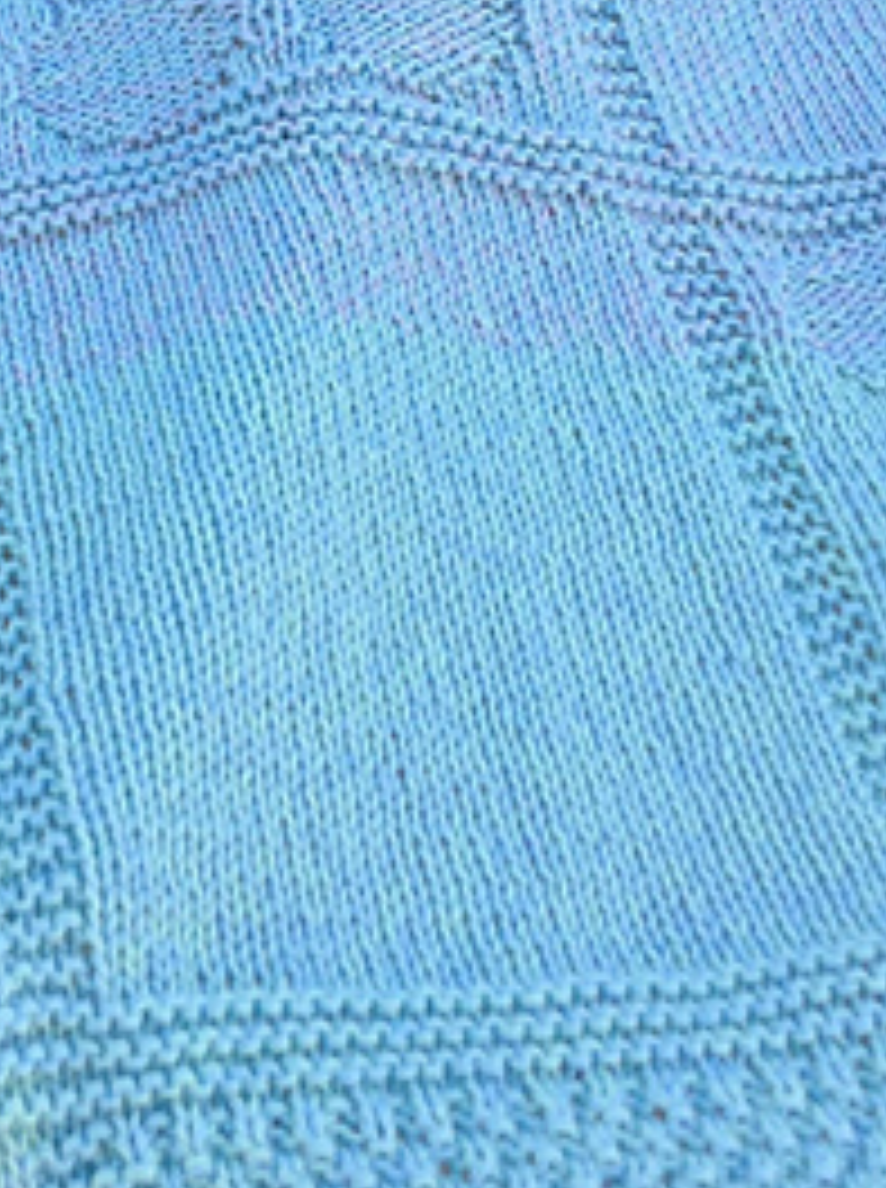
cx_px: 144
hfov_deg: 18.2
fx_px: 2739
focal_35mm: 80
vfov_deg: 23.2
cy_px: -58
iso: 25
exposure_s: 1/300
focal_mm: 3.3
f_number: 2.4
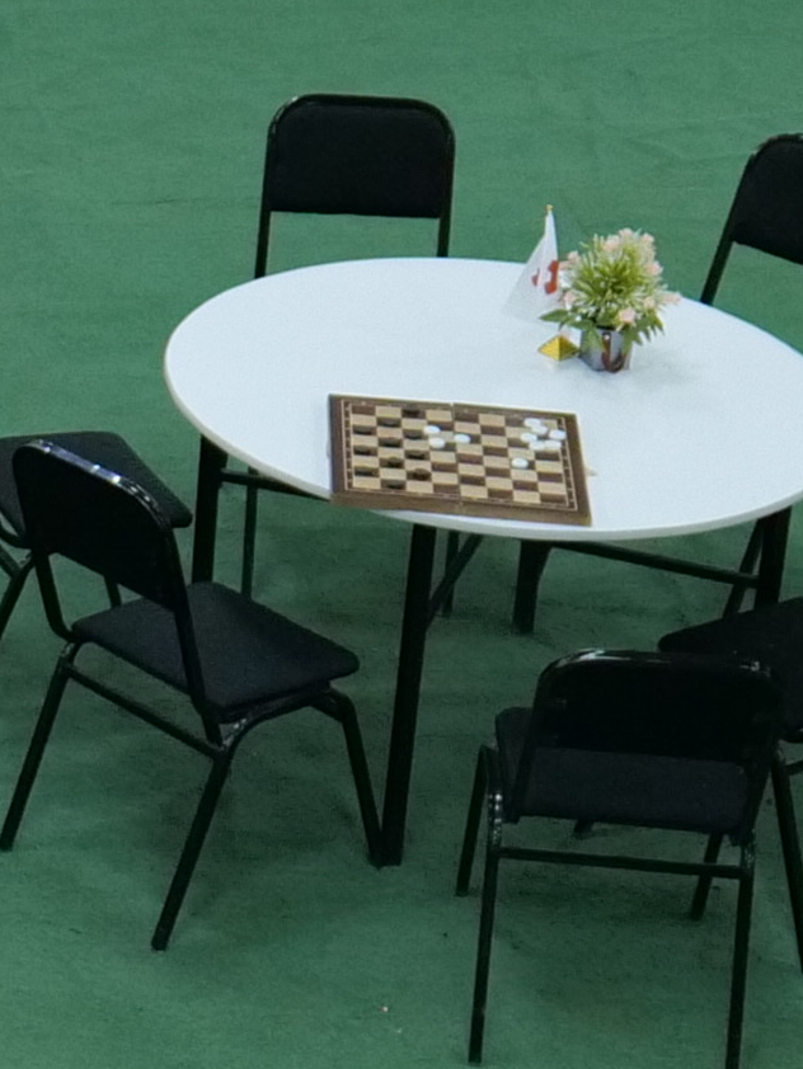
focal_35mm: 137
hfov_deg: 9.7
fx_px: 4235
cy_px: 411
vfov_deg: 14.4
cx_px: -1084
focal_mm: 20
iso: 2500
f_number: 3.5
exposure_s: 1/100
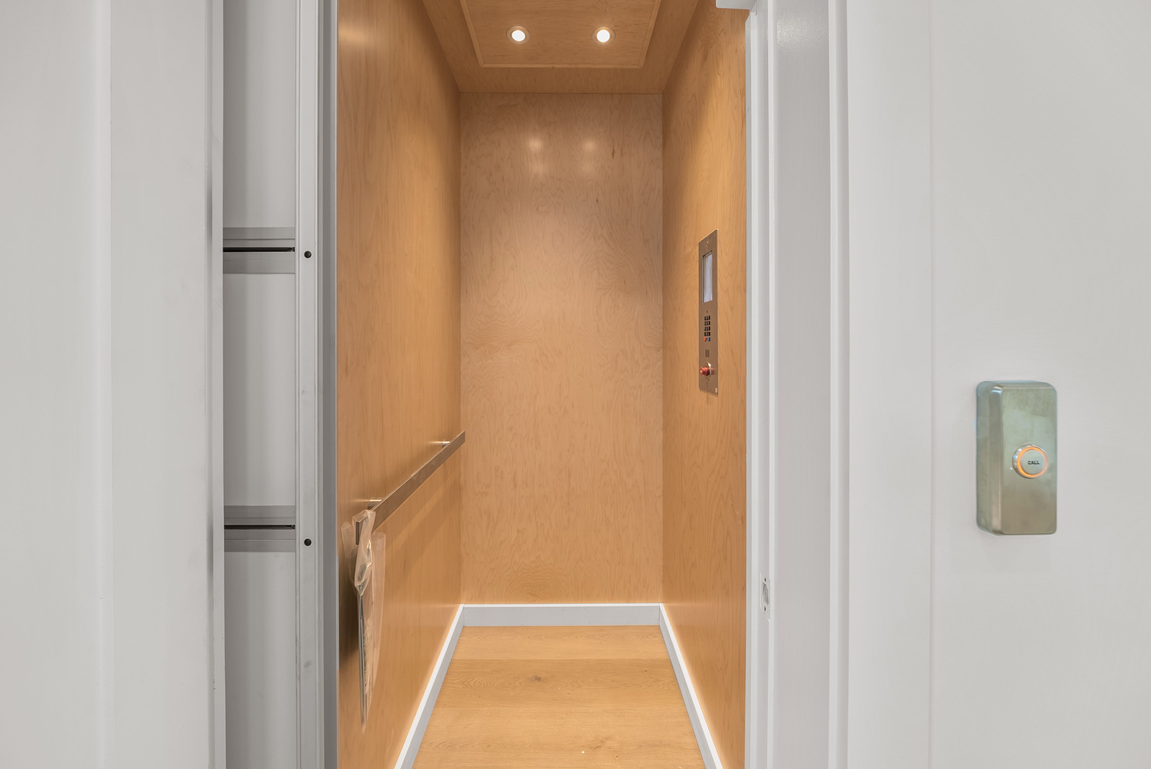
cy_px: 384
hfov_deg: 112.6
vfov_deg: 90.1
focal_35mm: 12
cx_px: 576
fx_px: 384
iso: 200
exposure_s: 1/4
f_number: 7.1
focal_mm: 12
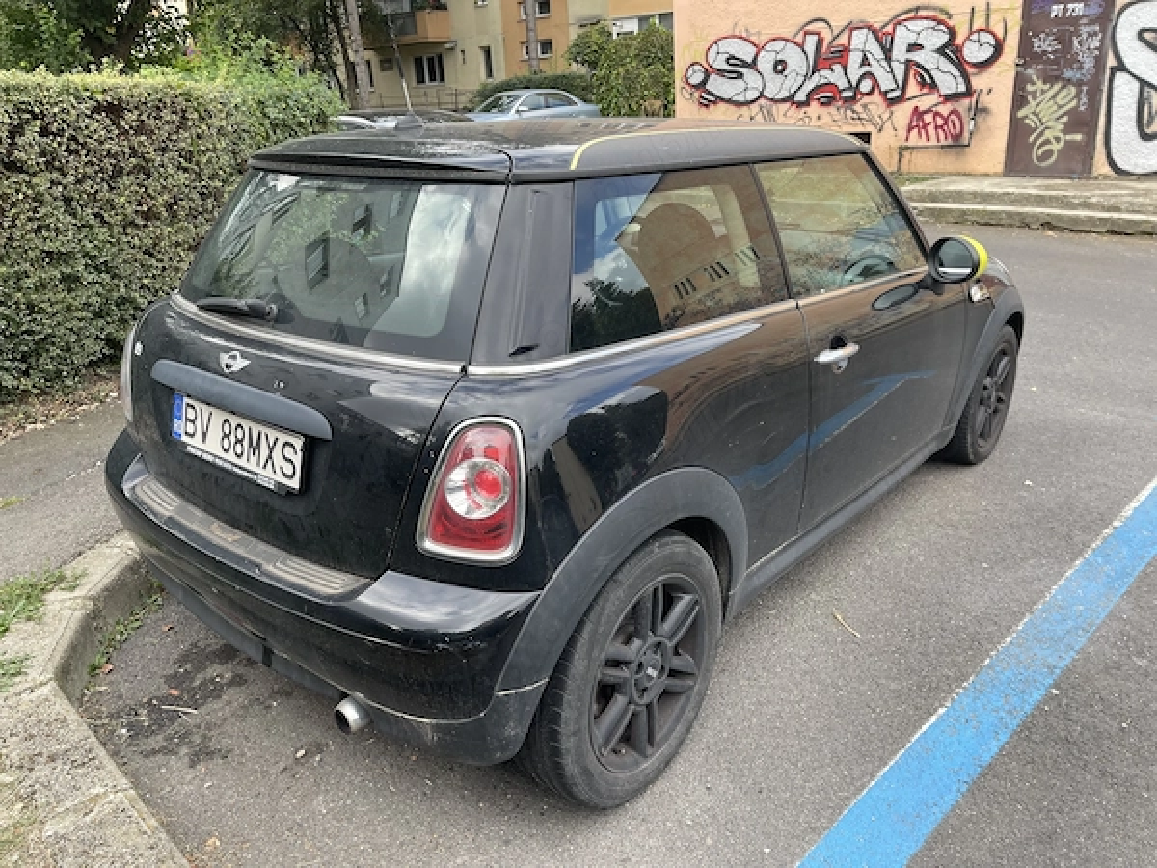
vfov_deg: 54.9
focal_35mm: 25
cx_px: 578
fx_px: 836
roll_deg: +2.6
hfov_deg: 69.4
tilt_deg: -20.8
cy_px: 434
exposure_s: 1/372
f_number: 1.6
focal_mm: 5.1
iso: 32
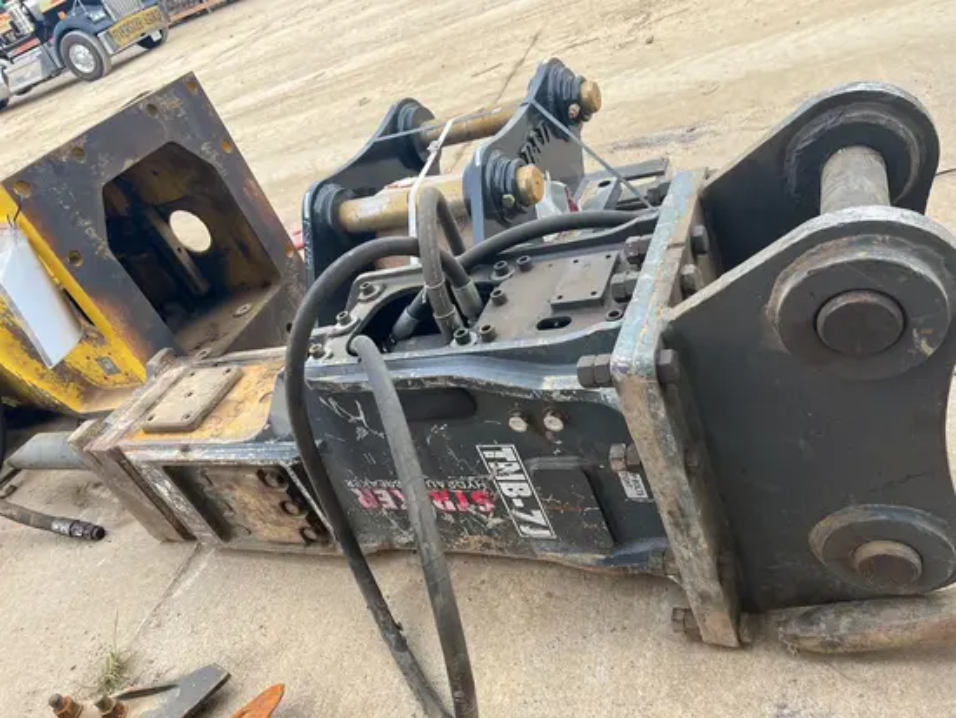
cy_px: 359
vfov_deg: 53.1
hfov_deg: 67.3
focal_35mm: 26
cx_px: 478
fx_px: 718
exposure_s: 1/252
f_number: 1.6
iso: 40
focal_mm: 5.1
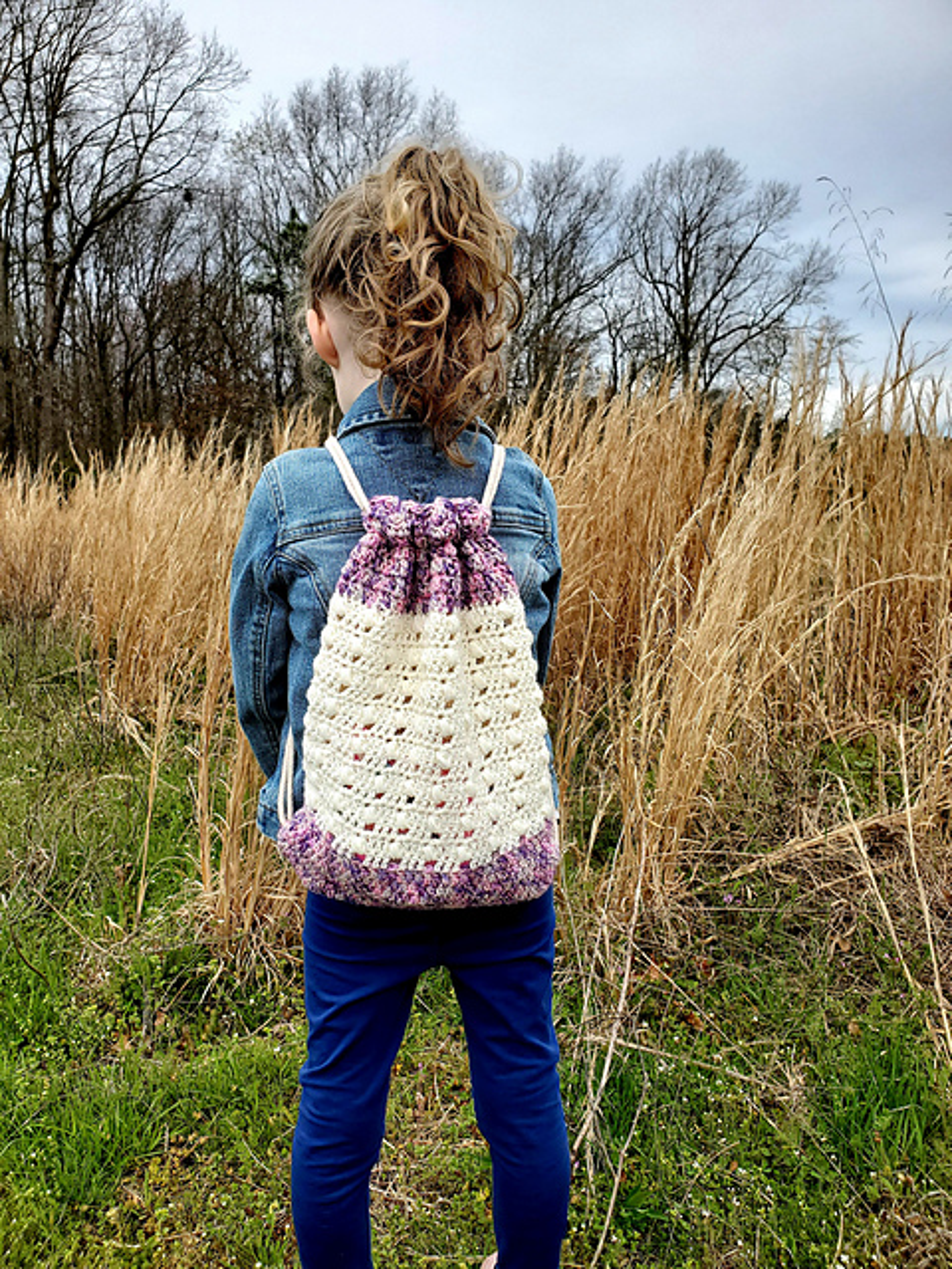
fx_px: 953
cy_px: 634
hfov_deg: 53.1
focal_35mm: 26
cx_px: 476
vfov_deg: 67.3
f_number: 2.4
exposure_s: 1/1361
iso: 50
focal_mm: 4.3
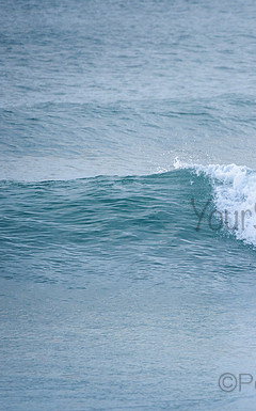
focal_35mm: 773
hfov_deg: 1.7
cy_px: 206
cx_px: 301
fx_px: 8645
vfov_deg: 2.7
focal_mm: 500
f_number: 5.6
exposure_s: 1/1000
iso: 450
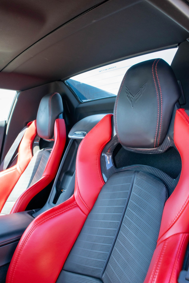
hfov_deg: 47.9
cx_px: 94
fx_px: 213
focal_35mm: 27
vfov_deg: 67.4
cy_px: 142
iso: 400
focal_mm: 18
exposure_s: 1/160
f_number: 6.3
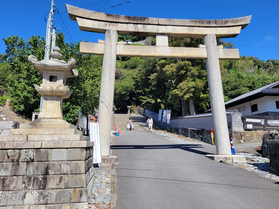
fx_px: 218
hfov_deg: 65.3
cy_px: 104
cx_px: 140
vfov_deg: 51.4
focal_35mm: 27
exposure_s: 1/1951
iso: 40
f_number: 1.8
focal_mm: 5.4
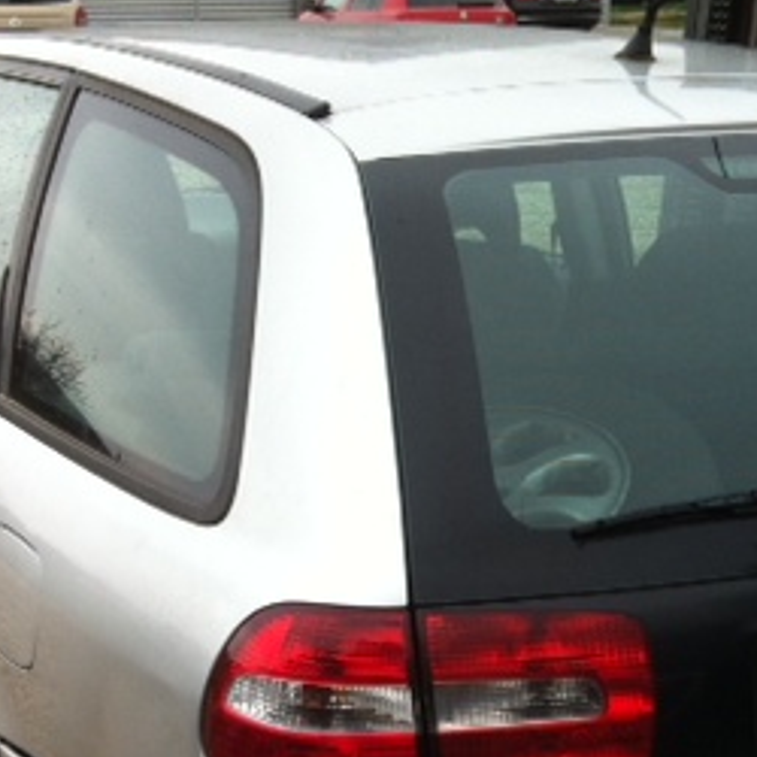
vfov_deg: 21.6
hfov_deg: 21.8
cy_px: 639
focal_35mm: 79
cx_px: 494
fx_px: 1955
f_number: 2.8
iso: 80
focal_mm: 3.85
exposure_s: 1/165
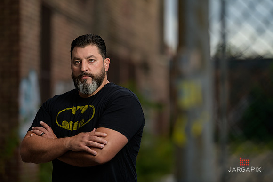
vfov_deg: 10.2
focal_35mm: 135
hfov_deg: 15.2
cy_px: 91
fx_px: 1024
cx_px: 136
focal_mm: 135
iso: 200
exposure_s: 1/250
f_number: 2
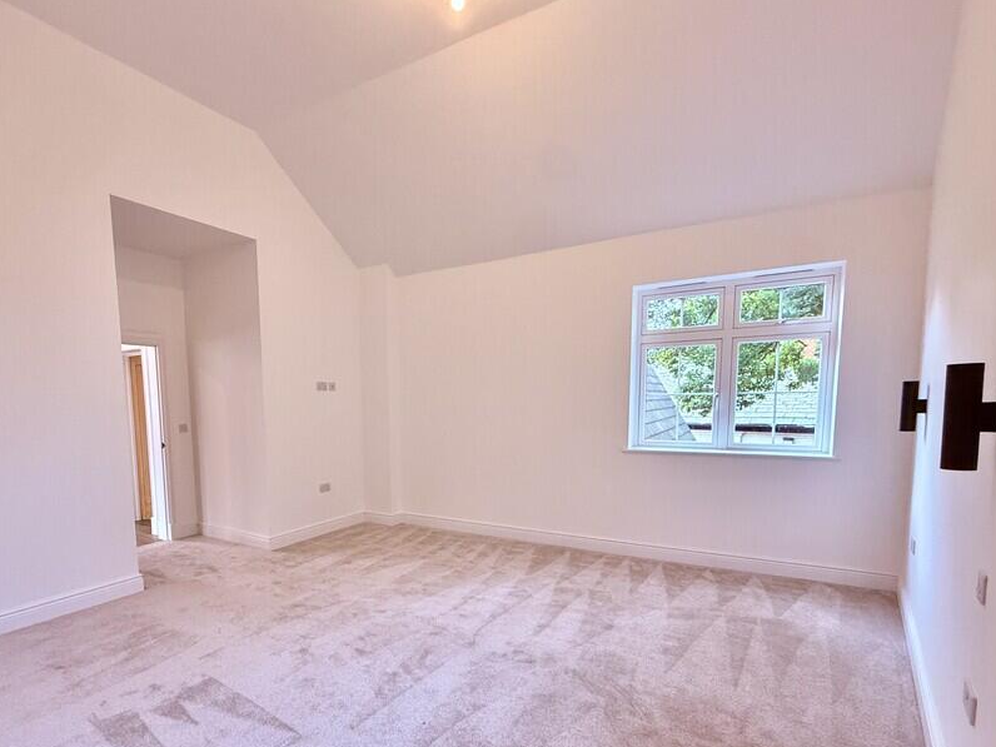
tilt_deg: -4.9
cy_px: 455
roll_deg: +0.6
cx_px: 432
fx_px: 518
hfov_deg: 87.3
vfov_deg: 70.7
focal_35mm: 18
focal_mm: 2.22
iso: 320
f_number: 2.2
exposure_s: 1/100
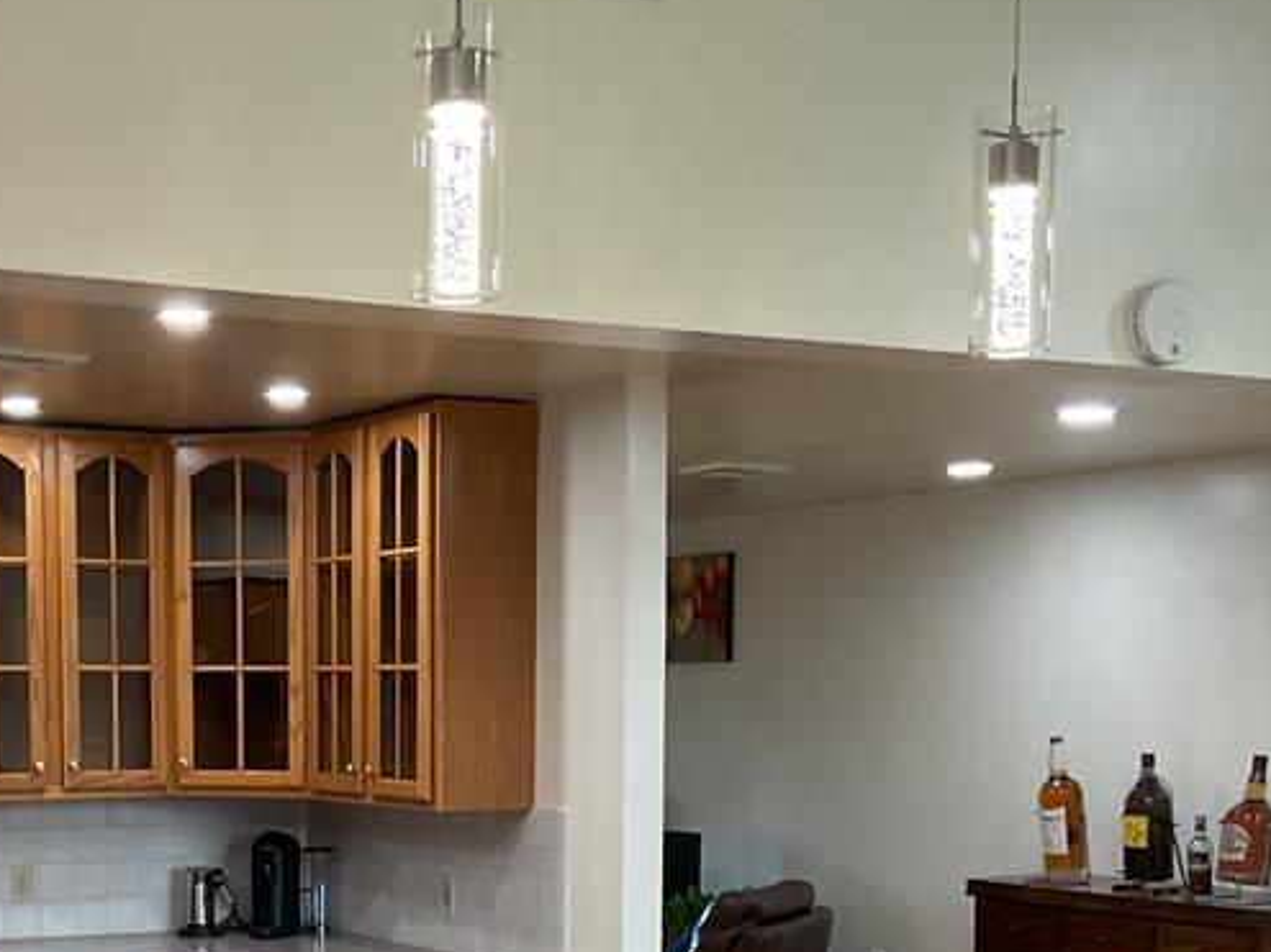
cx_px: 331
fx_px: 2202
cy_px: 906
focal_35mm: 60
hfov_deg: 31.7
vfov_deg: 23.6
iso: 100
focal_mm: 3
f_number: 1.8
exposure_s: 1/60
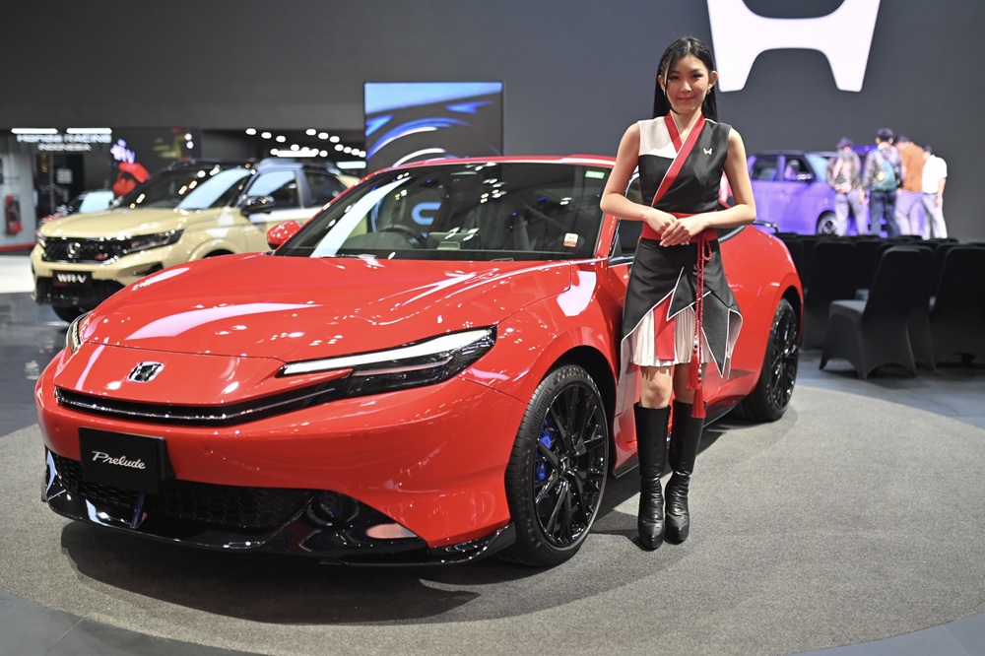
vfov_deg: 37.8
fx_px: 957
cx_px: 492
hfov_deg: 54.5
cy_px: 328
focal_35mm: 35
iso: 400
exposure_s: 1/400
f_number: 1.4
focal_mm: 35
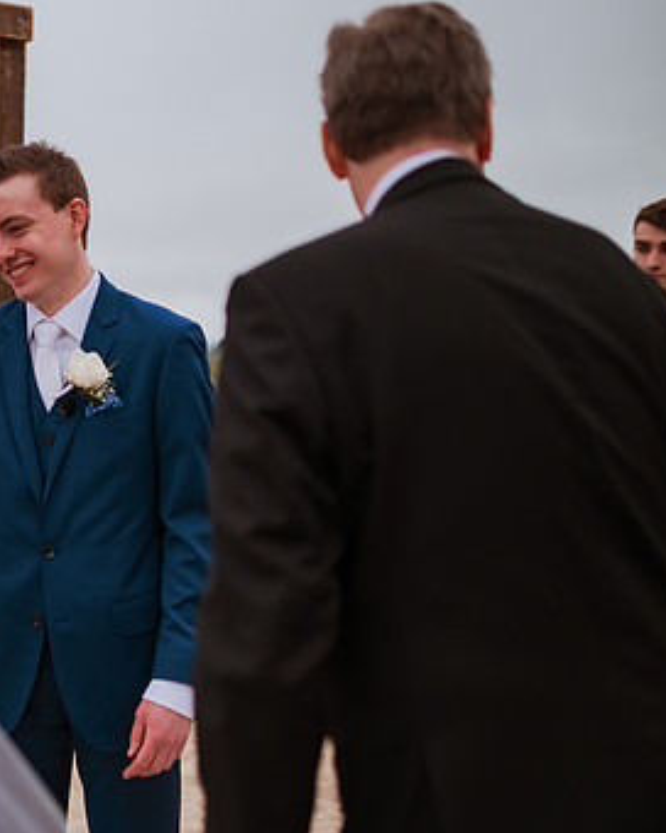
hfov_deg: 25.6
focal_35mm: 56
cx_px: -20
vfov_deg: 33.5
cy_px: 370
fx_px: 1380
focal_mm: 35
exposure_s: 1/5000
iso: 500
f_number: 1.8
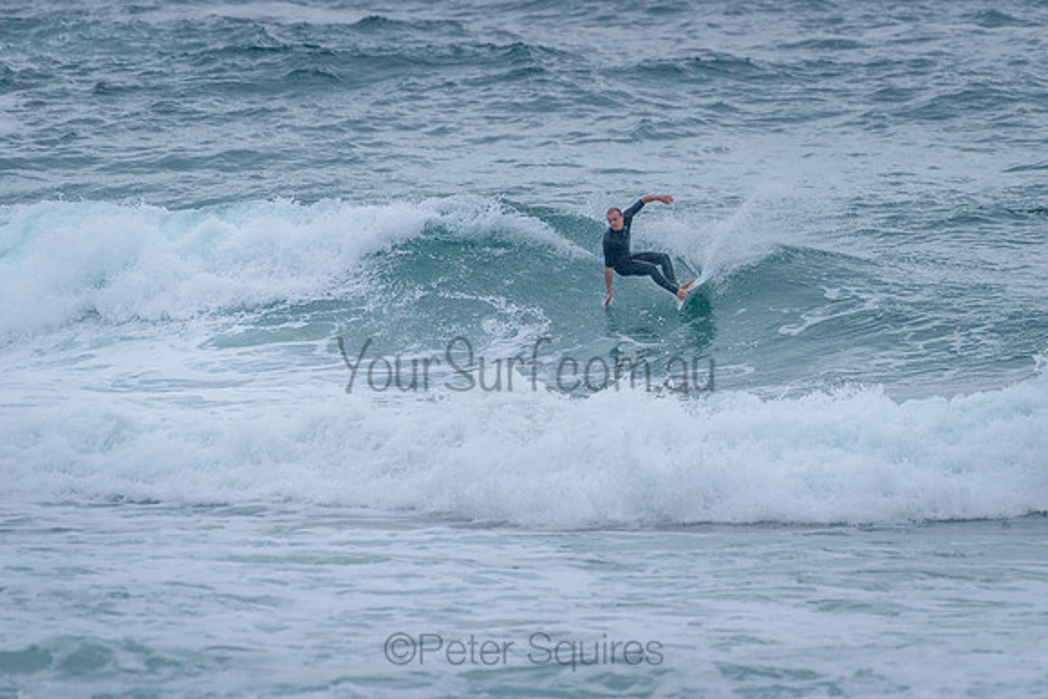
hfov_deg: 3.4
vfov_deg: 2.2
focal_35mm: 613
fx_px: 17842
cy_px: 271
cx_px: 642
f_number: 5.6
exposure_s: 1/2000
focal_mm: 500
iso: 1400
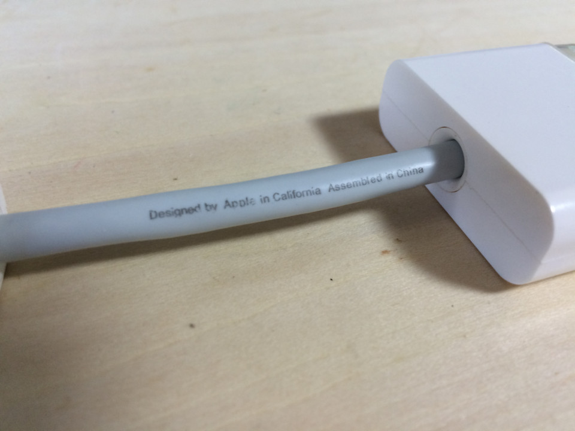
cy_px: 216
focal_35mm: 29
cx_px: 288
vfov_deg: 48.2
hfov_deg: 61.7
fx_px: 482
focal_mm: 4.15
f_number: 2.2
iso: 80
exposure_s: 1/30
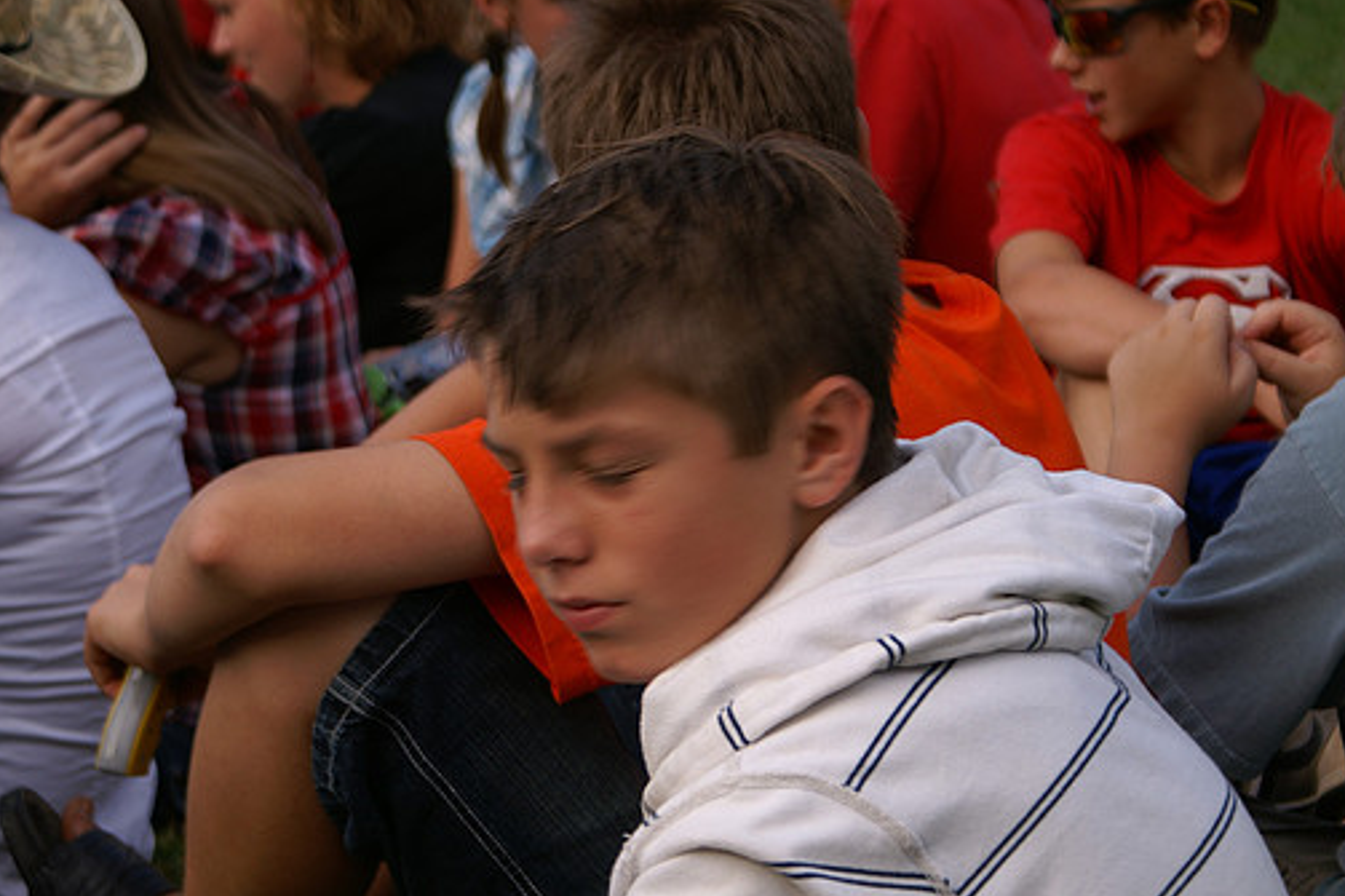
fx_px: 4519
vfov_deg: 11.3
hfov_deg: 16.9
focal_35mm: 121
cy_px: 495
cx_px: 685
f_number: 5.6
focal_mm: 70
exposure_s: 1/160
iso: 100
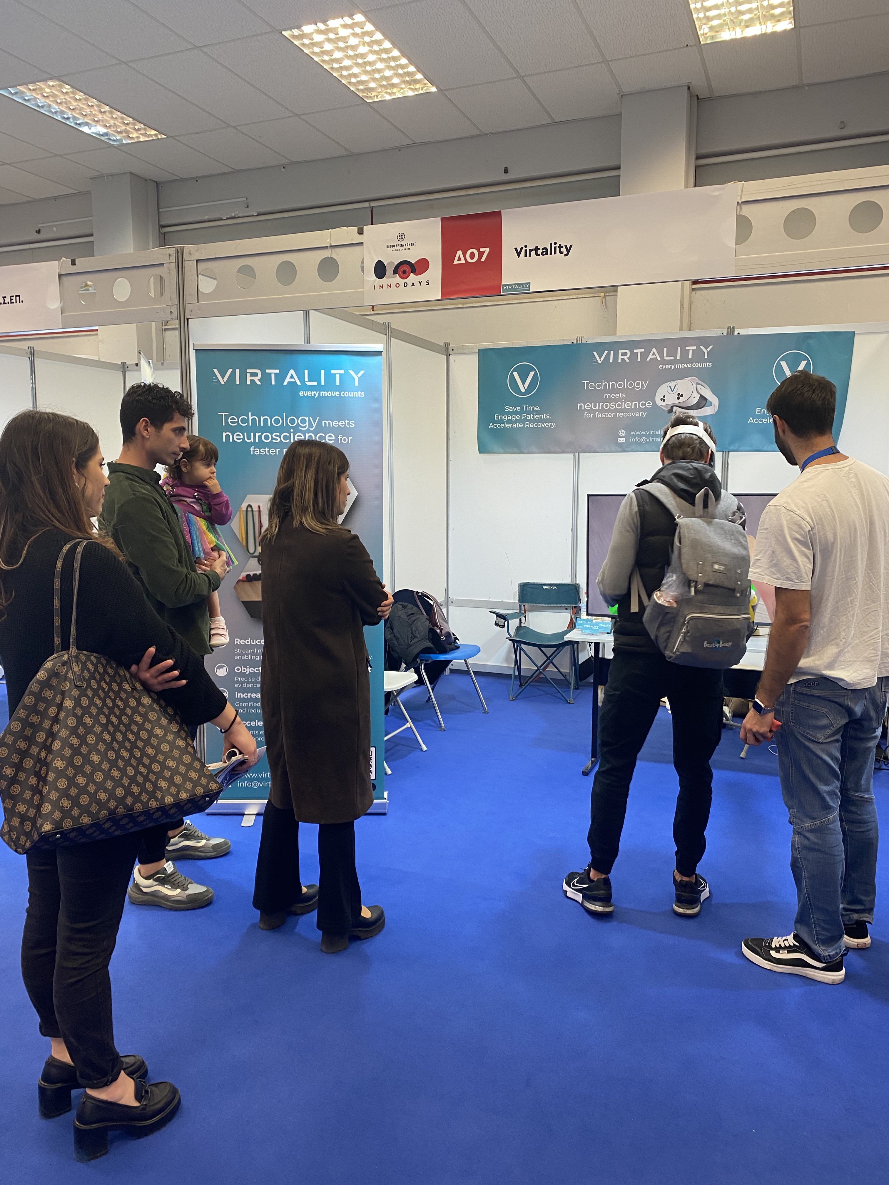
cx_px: 444
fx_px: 890
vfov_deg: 67.3
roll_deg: +1.2
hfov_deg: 53.1
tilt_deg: -6.4
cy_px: 592
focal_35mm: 26
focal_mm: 4.25
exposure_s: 1/50
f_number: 1.8
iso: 80
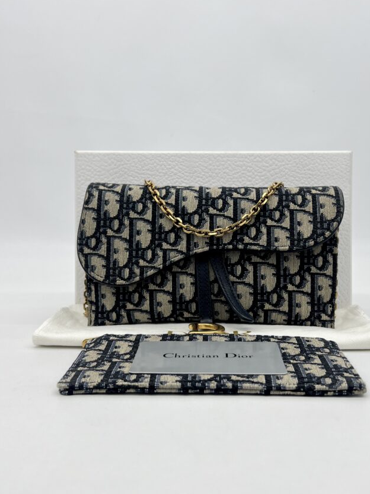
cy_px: 262
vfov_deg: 56.8
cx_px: 208
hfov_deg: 44.1
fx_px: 456
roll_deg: -0.3
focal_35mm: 32
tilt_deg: -5.2
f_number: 1.5
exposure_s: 1/284
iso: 40
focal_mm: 5.7
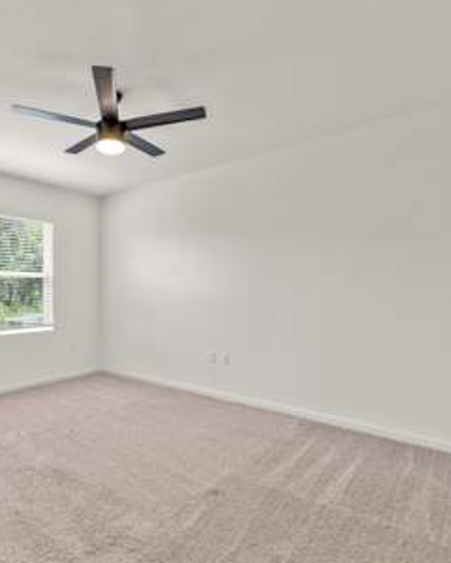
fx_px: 350
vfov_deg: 77.6
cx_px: 141
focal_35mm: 21
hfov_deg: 63.4
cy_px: 291
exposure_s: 1/8
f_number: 5.6
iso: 400
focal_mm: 14
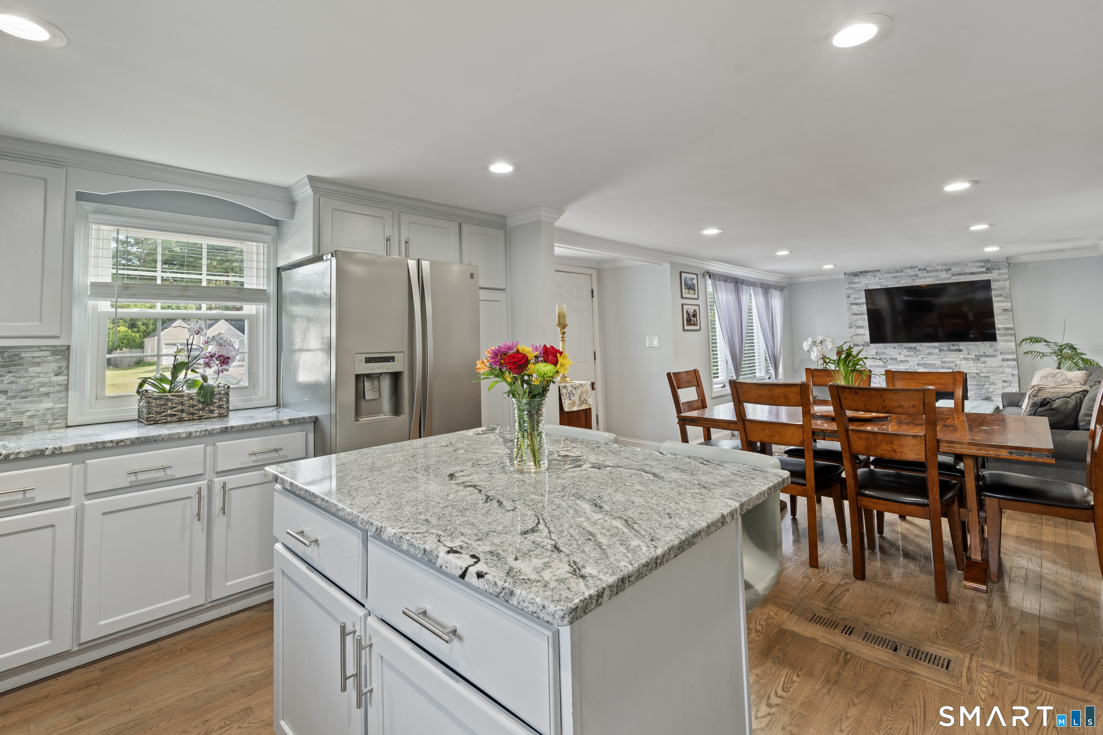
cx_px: 552
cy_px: 368
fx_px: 506
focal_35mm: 16
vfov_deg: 72.1
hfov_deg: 95.0
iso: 400
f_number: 8
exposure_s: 1/2.5
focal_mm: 16.5
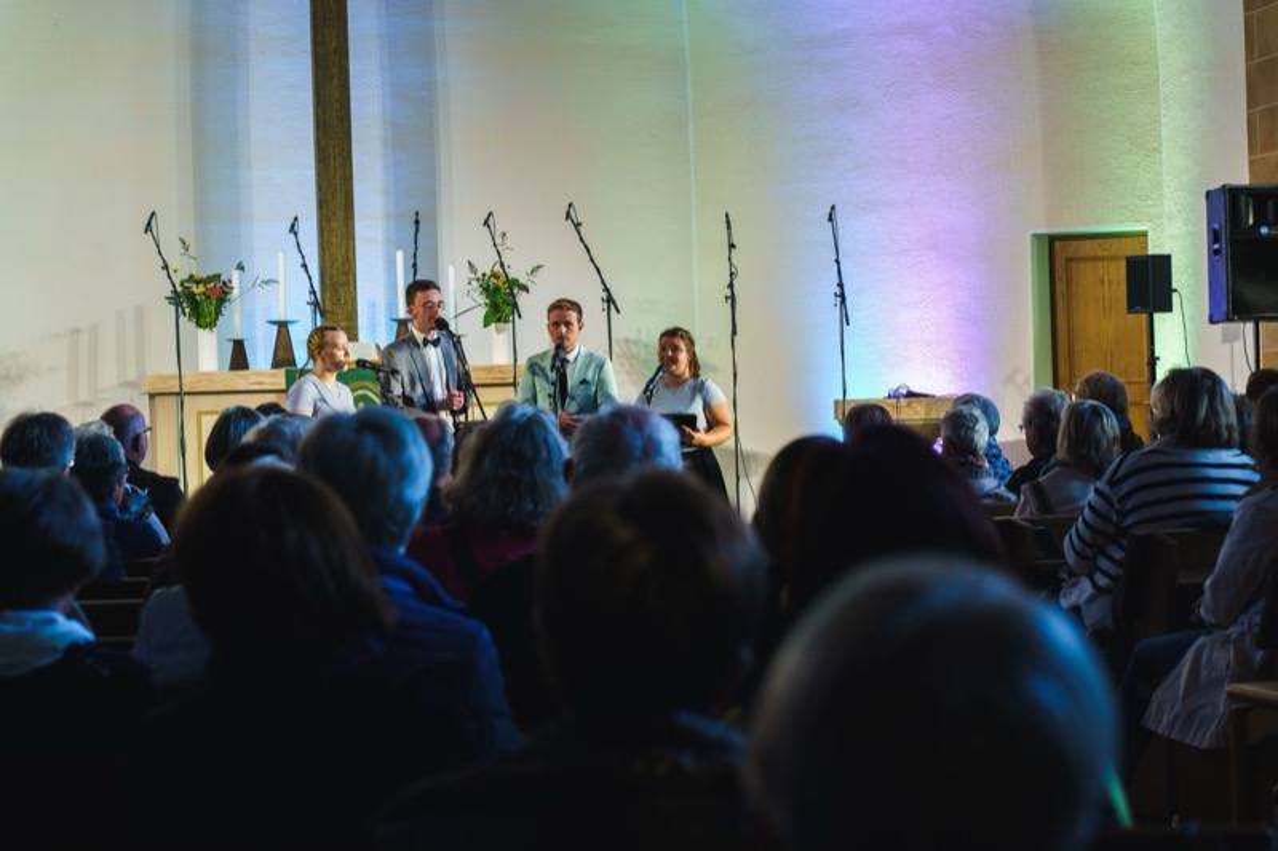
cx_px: 639
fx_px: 2662
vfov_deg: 18.2
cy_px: 426
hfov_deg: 27.0
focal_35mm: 75
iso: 1250
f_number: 5
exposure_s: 1/60
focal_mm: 75
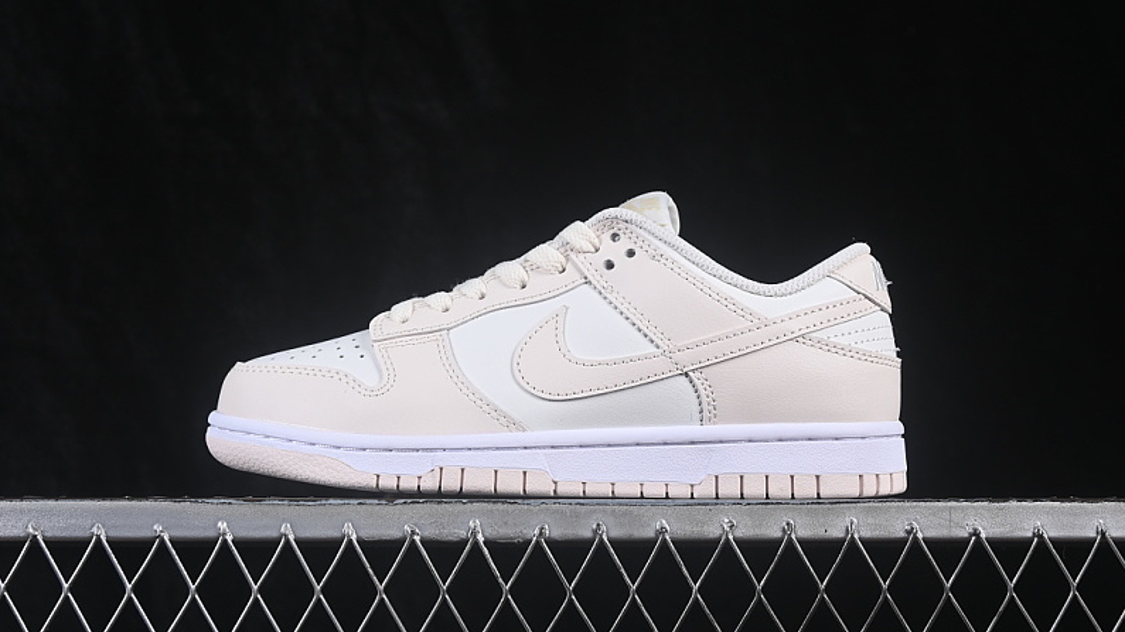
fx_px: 2356
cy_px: 262
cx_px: 563
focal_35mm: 79
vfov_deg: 15.3
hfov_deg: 26.9
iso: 160
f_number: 8
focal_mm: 50
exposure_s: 1/80
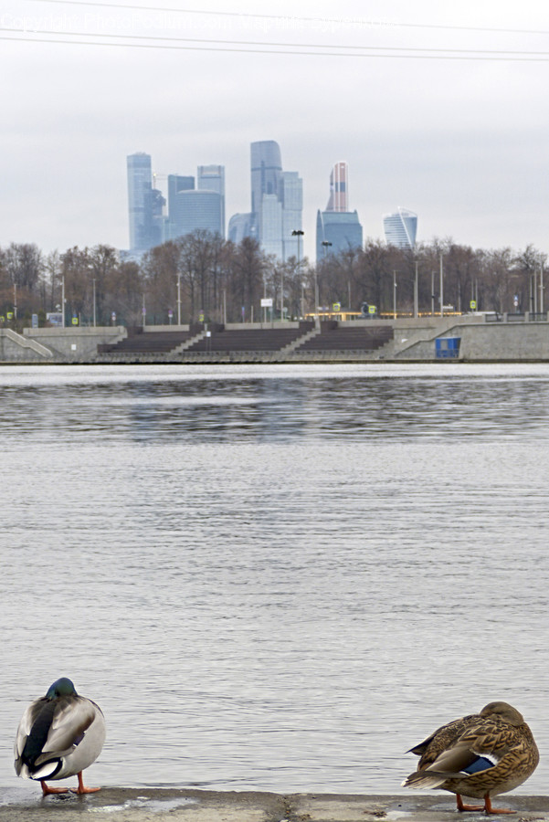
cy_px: 411
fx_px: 2399
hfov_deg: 13.1
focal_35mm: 105
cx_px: 274
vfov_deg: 19.4
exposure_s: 1/80
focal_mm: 18.2
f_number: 3.5
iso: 100
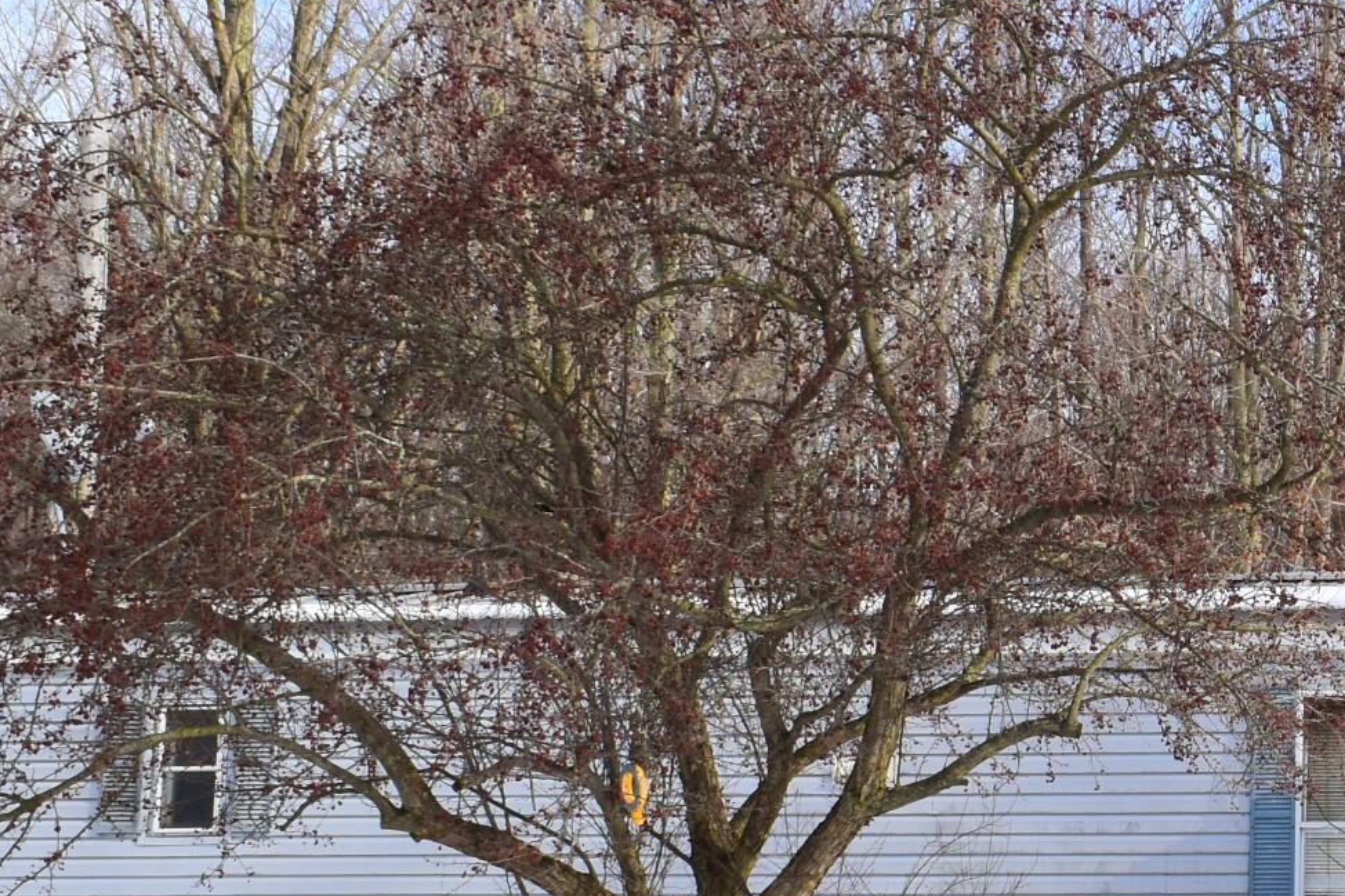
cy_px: 678
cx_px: 1554
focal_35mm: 116
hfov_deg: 17.0
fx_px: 4316
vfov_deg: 11.8
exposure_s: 1/320
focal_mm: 25
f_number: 9
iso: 200
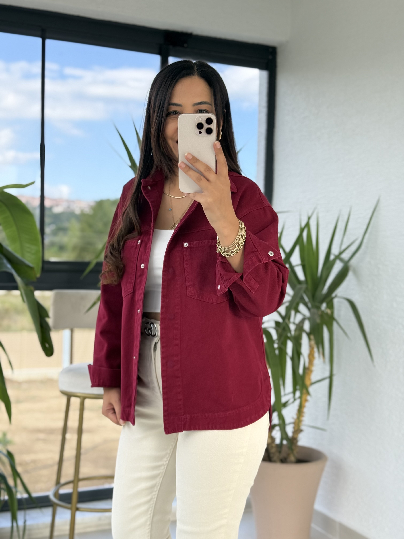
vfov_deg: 39.7
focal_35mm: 48
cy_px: 270
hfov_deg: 30.3
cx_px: 202
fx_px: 747
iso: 80
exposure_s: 1/398
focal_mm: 6.76
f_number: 1.78
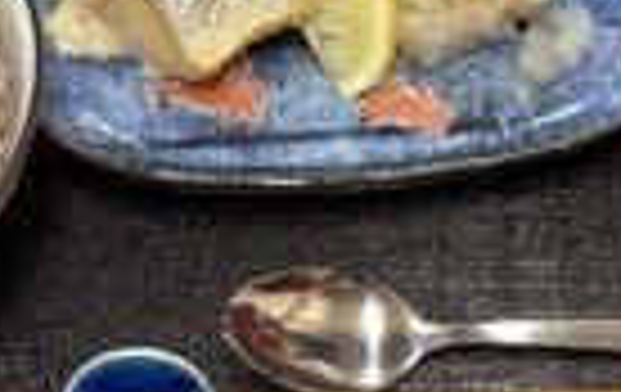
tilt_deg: -59.1
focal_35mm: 89
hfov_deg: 23.2
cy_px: -7
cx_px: 376
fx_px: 1510
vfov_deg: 14.5
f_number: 2.4
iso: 160
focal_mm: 3.3
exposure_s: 1/50
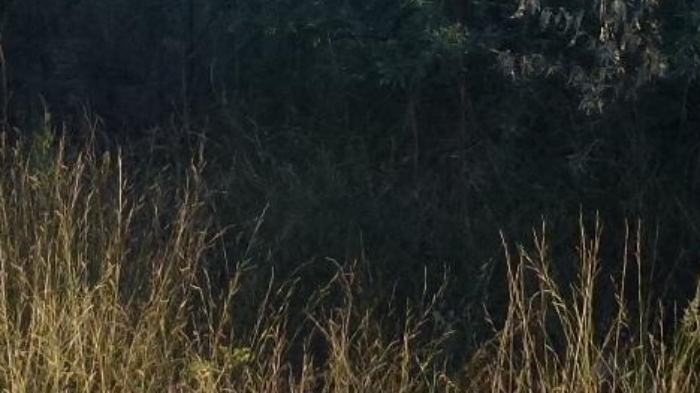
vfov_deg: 8.1
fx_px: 2654
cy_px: -353
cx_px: 182
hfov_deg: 15.0
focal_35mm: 143
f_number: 3.5
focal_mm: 5.4
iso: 100
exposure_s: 1/320
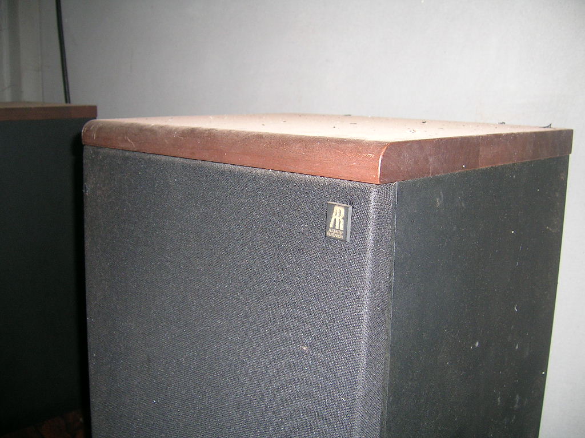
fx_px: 591
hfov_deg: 52.6
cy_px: 219
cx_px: 292
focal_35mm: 35
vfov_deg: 40.7
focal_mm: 5.4
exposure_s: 1/60.1
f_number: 2.8
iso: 77
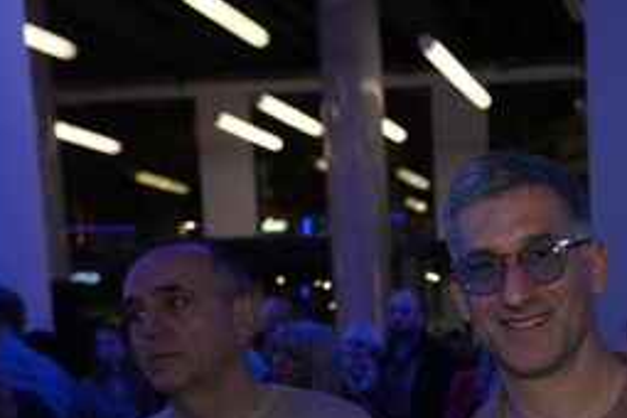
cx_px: 588
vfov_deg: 19.8
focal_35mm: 65
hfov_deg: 29.4
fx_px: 1132
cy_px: 483
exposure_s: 1/250
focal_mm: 28
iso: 2000
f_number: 4
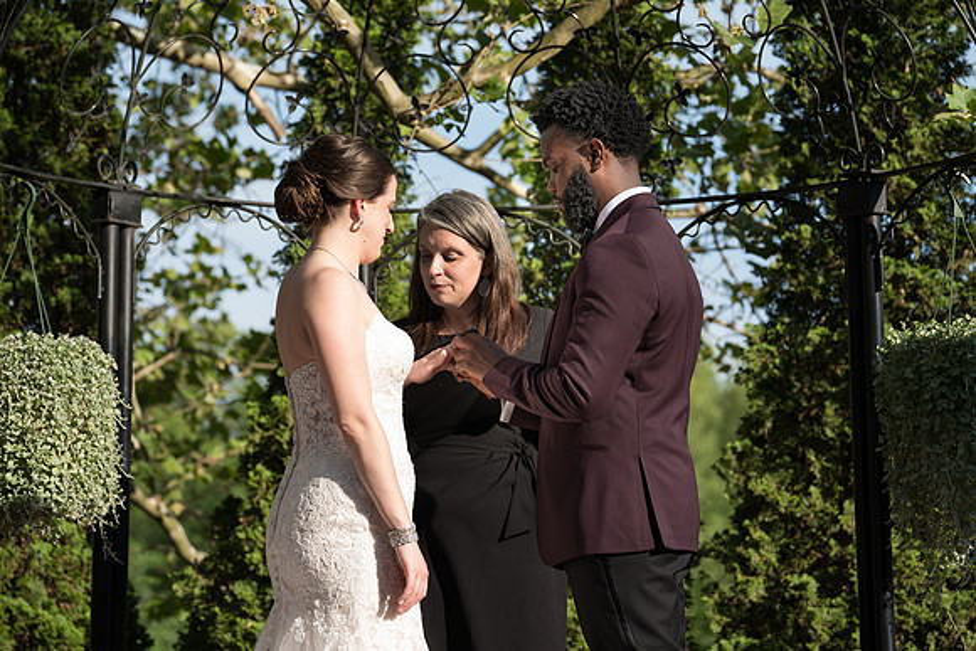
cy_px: 344
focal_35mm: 158
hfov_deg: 13.0
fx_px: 4294
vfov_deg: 8.7
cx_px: 516
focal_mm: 144
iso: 50
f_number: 5.6
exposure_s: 1/200
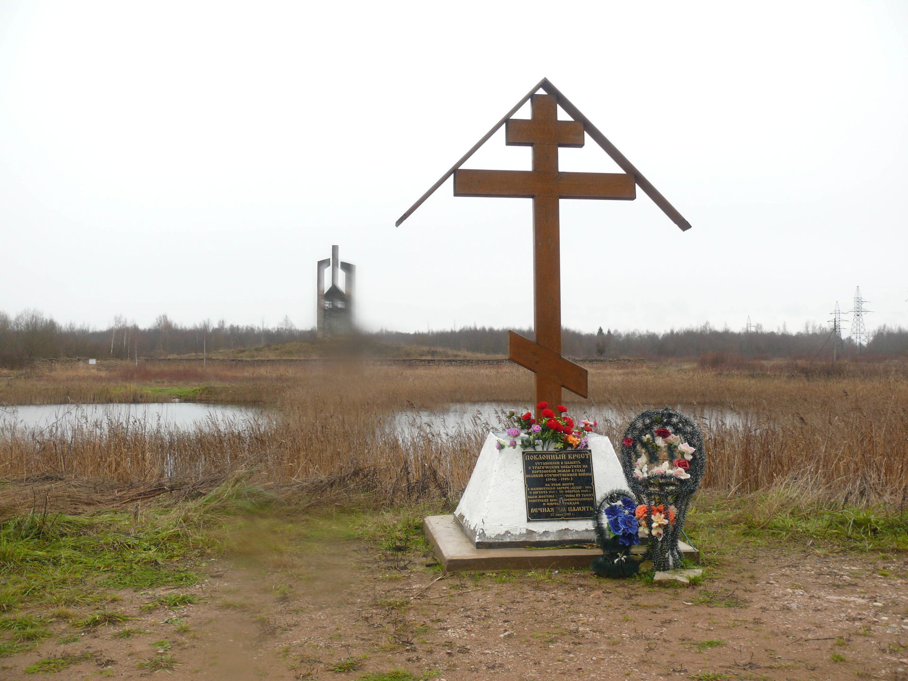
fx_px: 918
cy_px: 340
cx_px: 454
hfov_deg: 52.6
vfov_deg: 40.7
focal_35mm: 35
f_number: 3.2
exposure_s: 1/50
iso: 100
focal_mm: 7.4
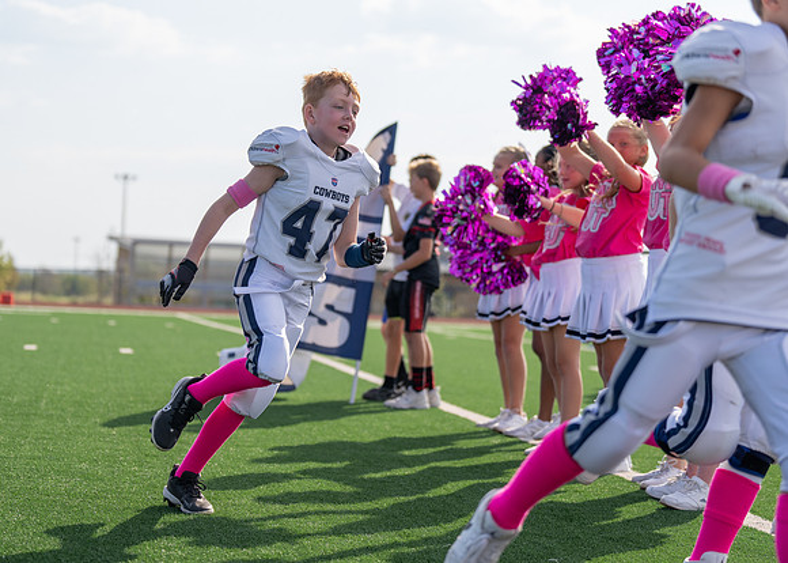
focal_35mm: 83
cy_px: 243
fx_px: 1864
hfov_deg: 23.9
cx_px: 340
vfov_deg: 17.2
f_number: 2.8
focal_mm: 70
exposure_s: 1/1250
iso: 100
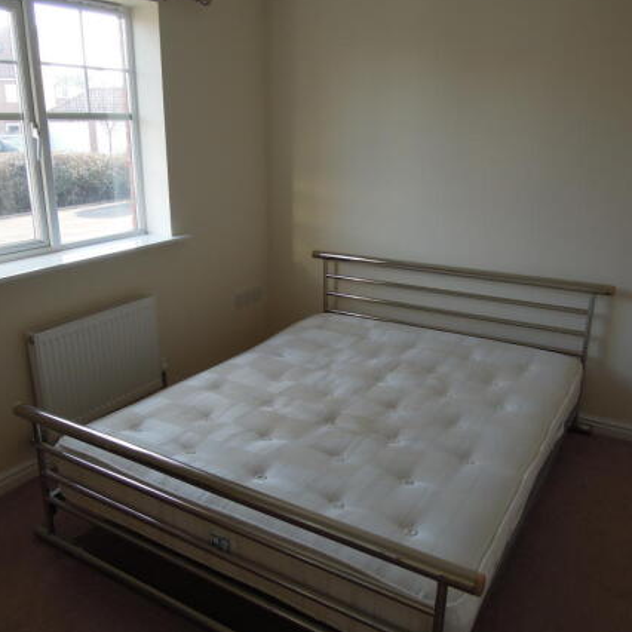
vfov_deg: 55.6
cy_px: 314
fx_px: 599
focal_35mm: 29
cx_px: 284
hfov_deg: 55.5
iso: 160
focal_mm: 4.3
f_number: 2.8
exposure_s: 1/125
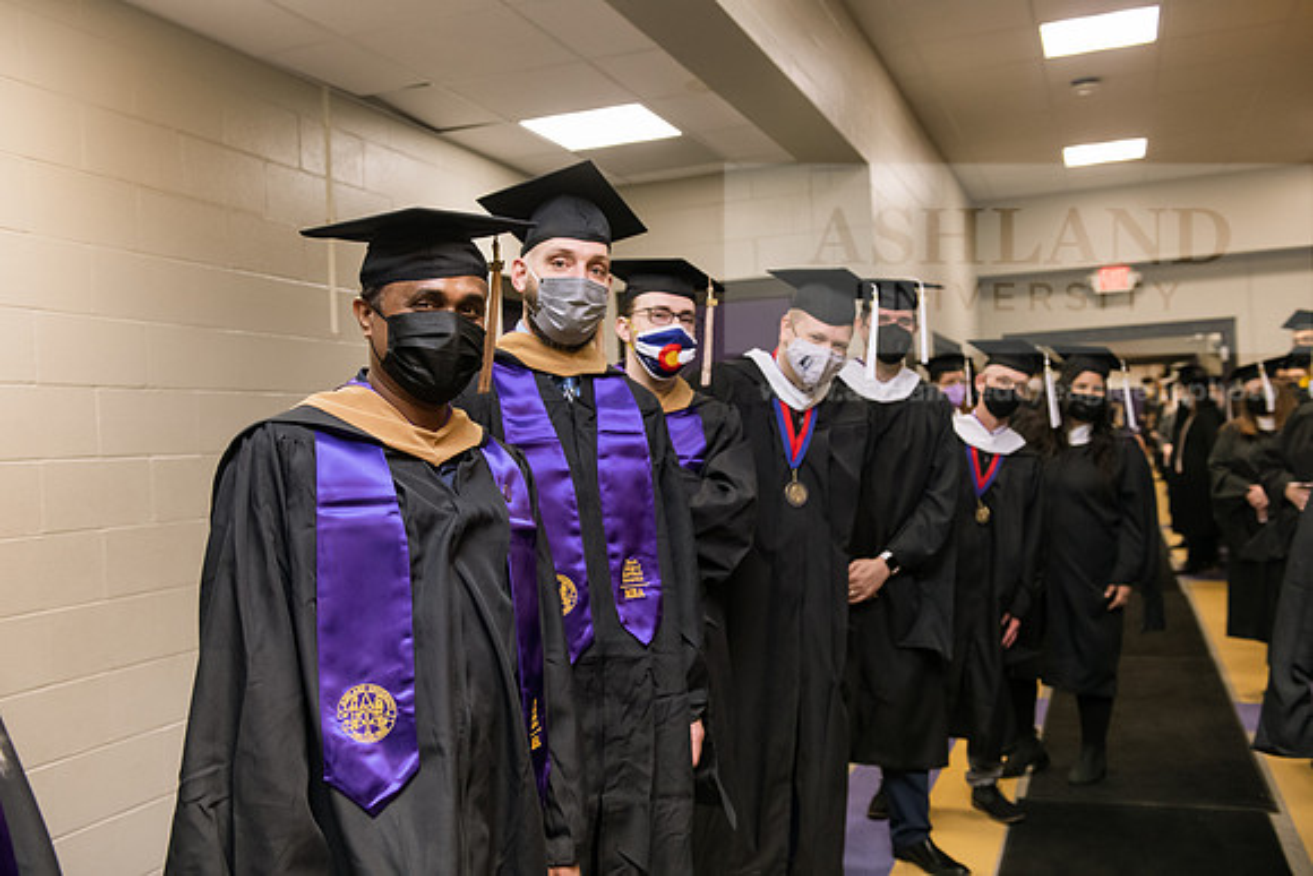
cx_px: 656
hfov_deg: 54.4
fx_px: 1277
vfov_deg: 37.9
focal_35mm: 35
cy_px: 438
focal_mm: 35
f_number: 4.5
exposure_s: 1/160
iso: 1600
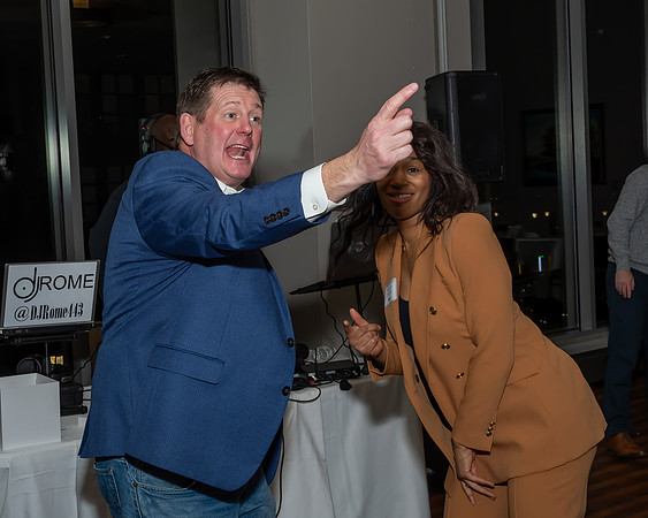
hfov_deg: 34.2
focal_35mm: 54
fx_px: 1045
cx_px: 224
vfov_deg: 27.8
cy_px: 234
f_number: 8
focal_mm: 28
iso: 400
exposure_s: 1/250
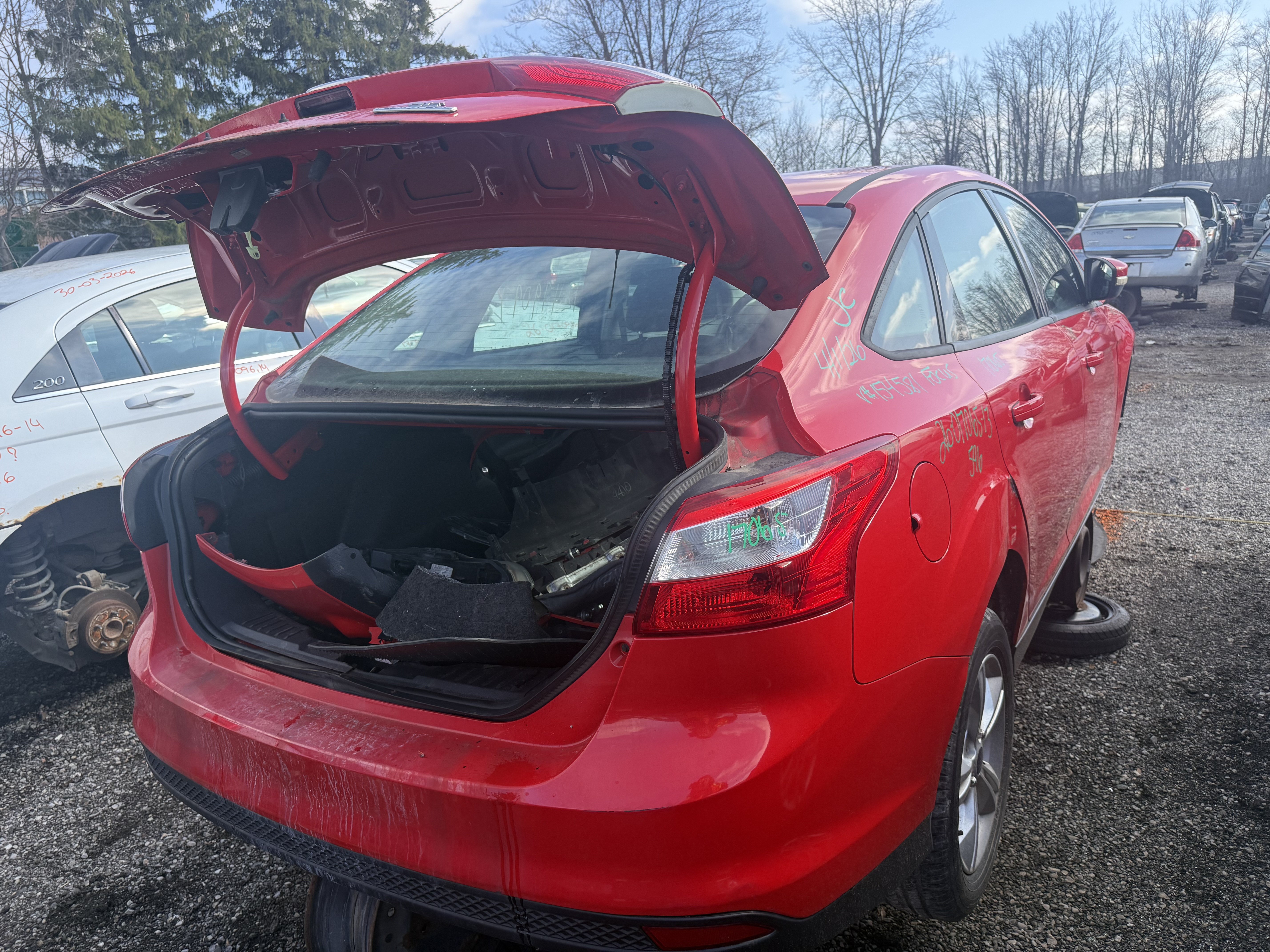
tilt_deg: -15.7
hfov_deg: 71.6
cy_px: 476
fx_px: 881
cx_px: 635
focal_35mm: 24
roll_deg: +3.2
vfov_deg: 56.8
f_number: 1.78
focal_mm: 6.76
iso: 100
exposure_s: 1/1812
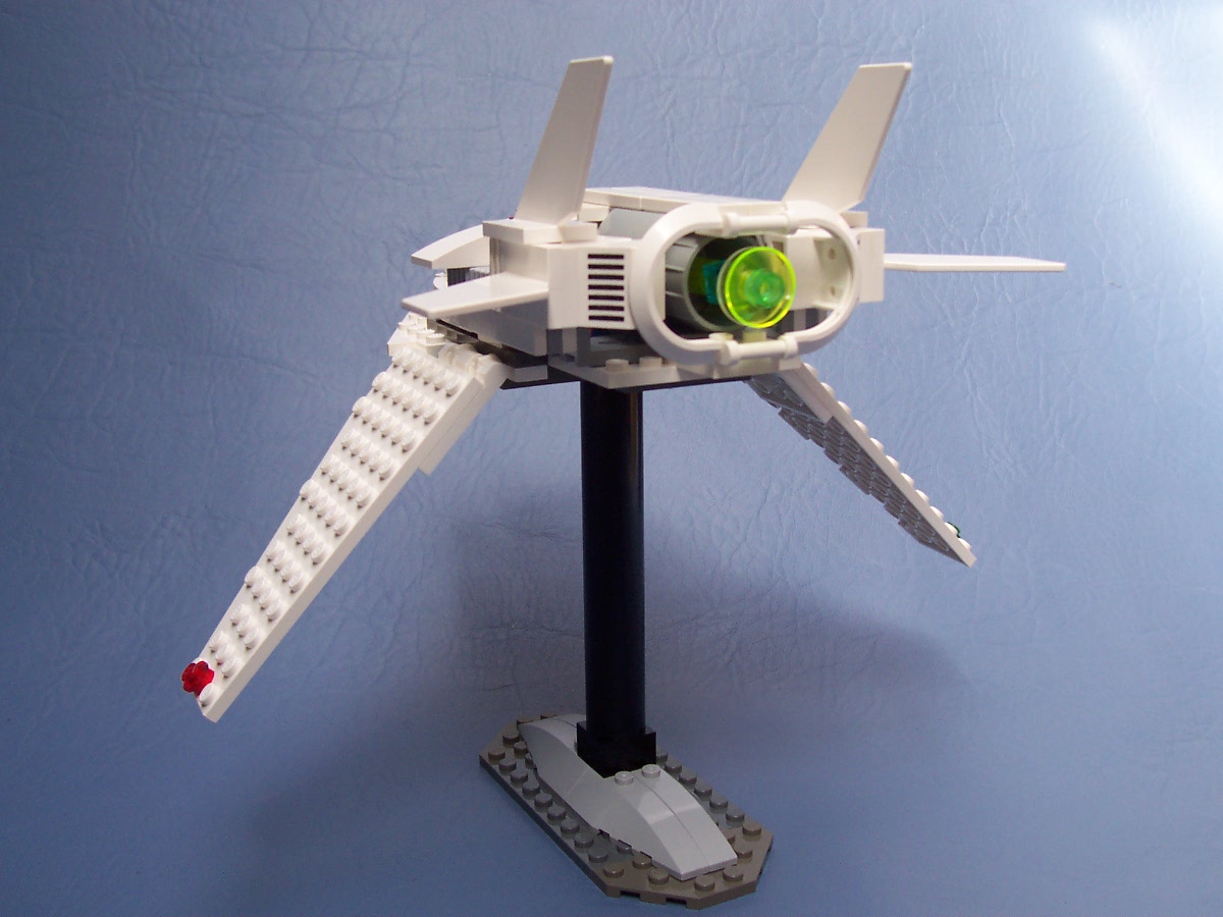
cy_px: 458
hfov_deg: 50.1
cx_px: 612
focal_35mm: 37
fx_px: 1307
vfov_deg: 38.7
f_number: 2.8
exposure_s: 1/250
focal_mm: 5.6
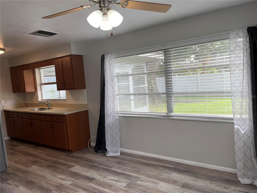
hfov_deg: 67.3
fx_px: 193
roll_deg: +4.3
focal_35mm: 26
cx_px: 128
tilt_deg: -5.3
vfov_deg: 53.1
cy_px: 96
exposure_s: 1/138
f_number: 1.6
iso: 32
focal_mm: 5.1
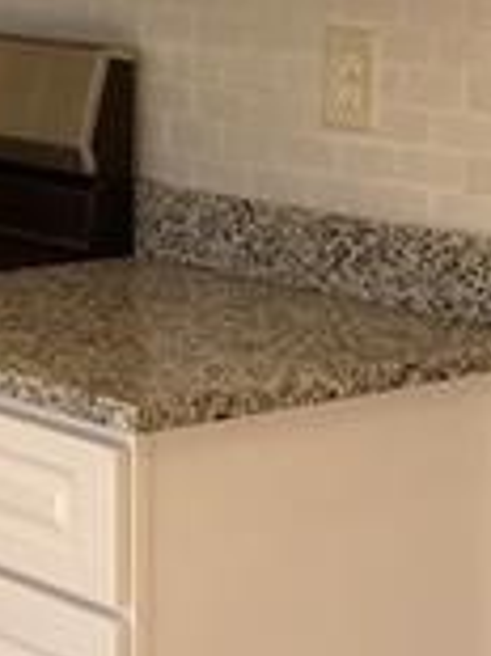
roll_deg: +1.2
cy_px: 59
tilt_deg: -5.1
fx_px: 2443
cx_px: -453
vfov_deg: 15.1
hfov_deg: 10.6
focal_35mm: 129
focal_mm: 4.25
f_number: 1.8
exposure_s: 1/219
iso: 32
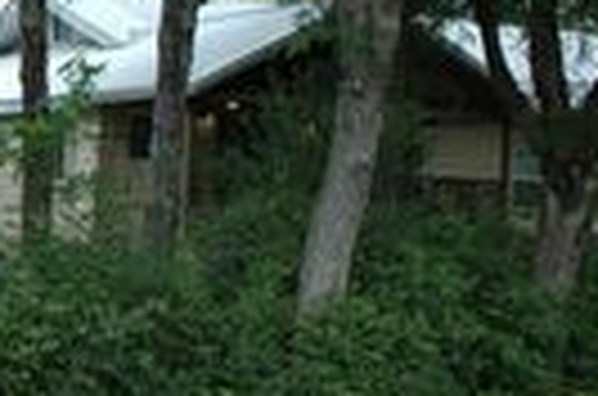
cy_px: 104
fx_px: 1873
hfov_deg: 16.8
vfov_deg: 12.0
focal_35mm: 113
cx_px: -234
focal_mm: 20
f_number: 8
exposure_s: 1/250
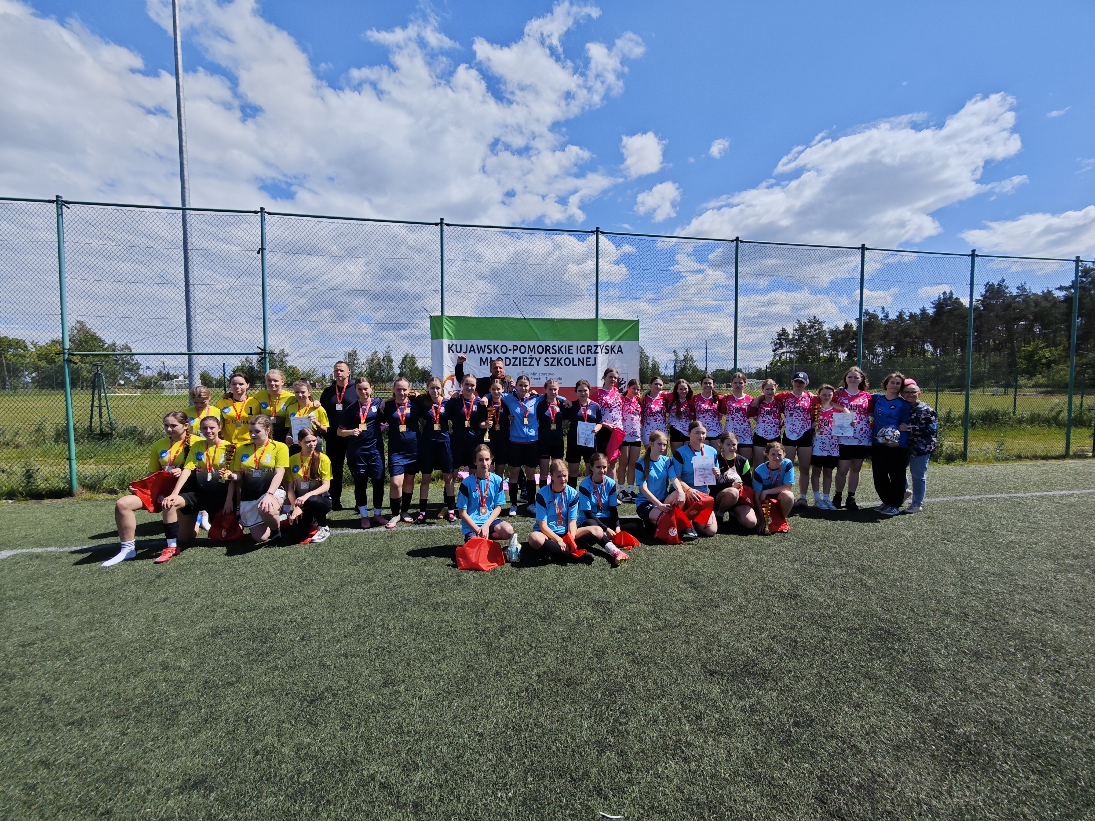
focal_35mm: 14
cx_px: 548
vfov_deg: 85.7
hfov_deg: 102.1
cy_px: 410
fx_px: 443
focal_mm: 2.16
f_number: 2.2
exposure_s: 1/1553
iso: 50
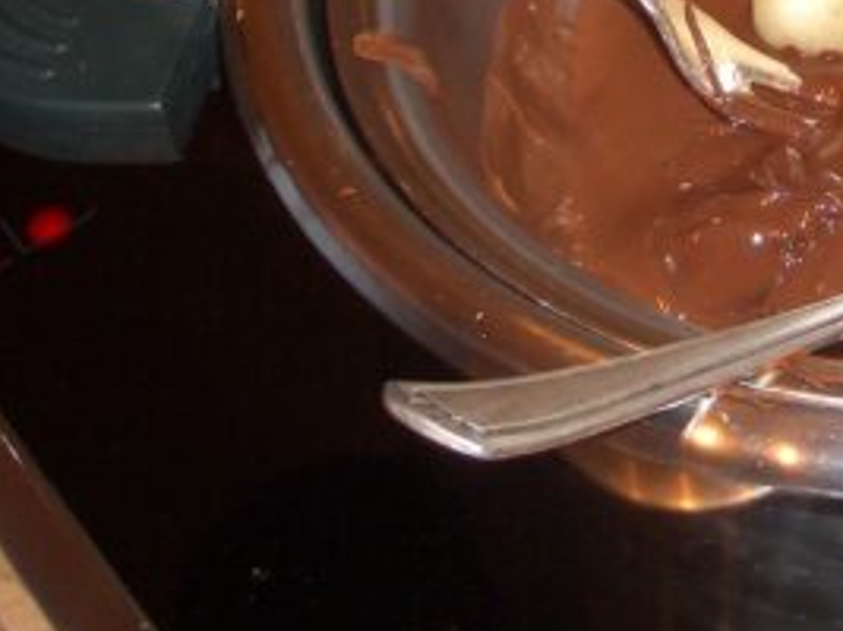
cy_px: -16
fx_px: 2045
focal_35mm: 84
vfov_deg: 17.1
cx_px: 856
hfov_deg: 22.4
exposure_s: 1/40
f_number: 2.6
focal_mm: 5.8
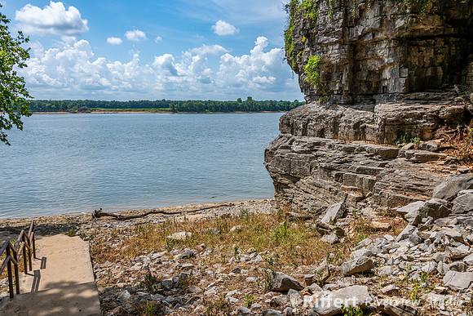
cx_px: 236
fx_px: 375
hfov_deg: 64.4
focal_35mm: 29
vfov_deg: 45.6
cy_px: 158
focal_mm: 28
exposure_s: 1/200
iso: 64
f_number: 8
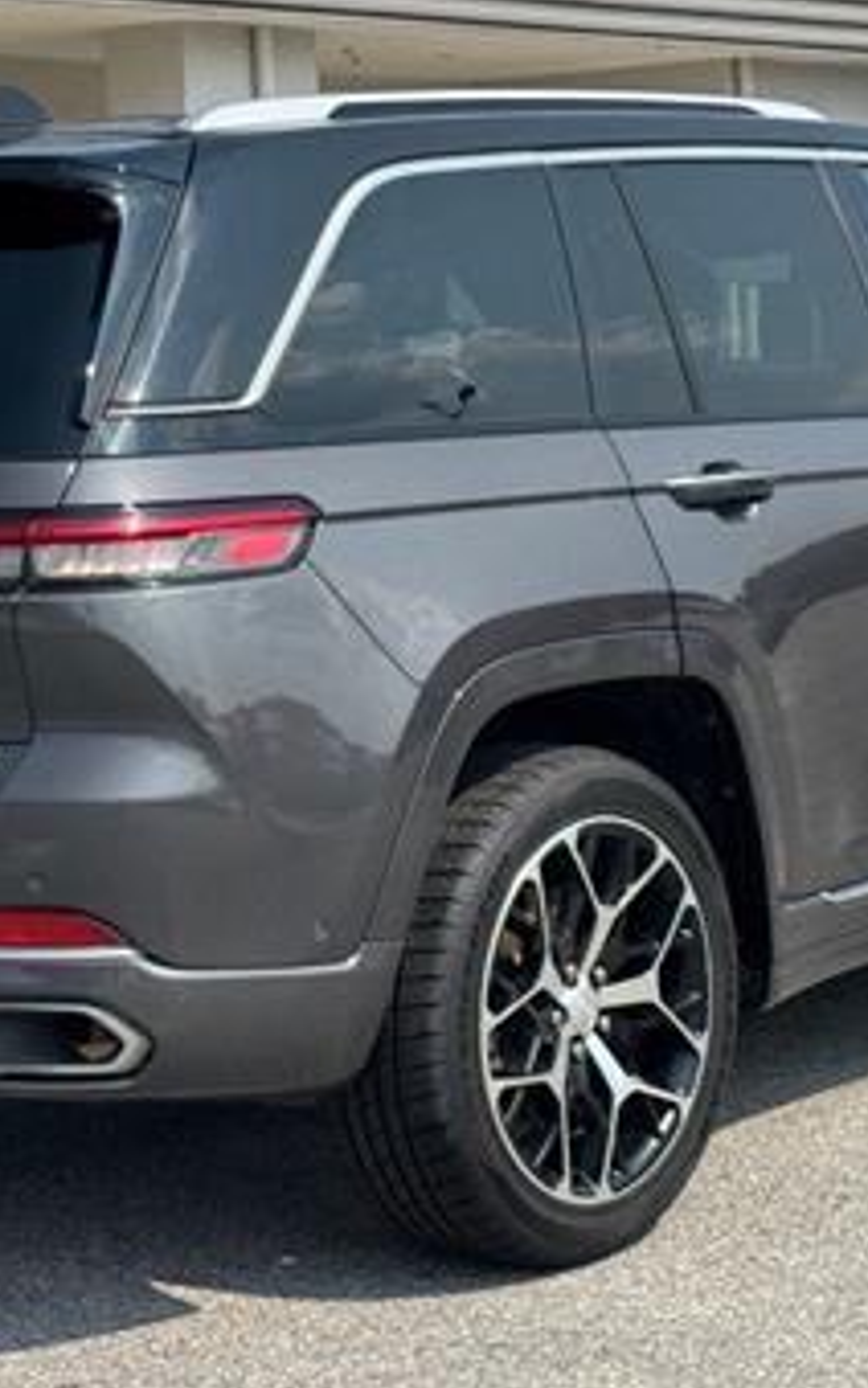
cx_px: 446
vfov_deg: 21.6
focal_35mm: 96
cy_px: 643
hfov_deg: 13.6
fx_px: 3632
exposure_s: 1/3096
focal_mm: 6.76
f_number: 1.78
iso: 64
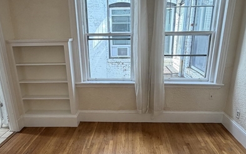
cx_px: 120
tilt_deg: -18.6
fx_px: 195
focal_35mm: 29
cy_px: 98
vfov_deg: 42.8
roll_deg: +1.5
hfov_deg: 64.6
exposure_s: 1/120
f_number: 2.2
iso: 200
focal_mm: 2.22
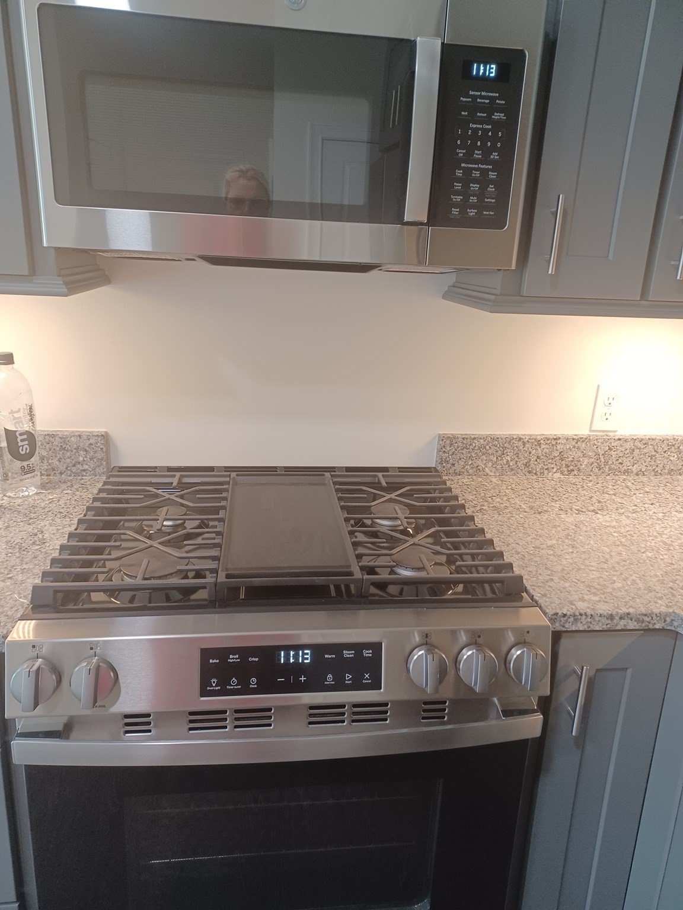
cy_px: 455
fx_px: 658
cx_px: 342
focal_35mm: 25
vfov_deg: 69.4
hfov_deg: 54.9
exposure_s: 1/30
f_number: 1.8
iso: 320
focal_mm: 4.6
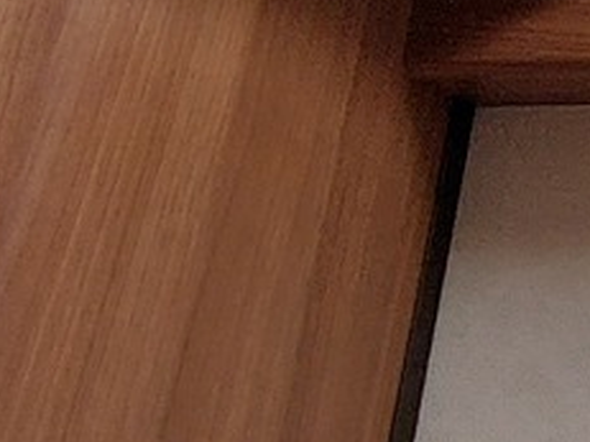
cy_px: -10
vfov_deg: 17.7
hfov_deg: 15.5
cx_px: 1356
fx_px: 1380
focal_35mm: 81
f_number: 2.2
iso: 50
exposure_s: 1/121
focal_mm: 1.74
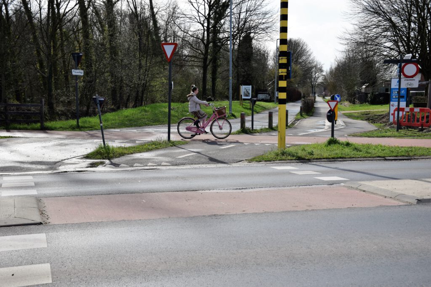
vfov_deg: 28.1
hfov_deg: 41.1
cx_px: 216
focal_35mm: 48
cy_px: 144
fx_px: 575
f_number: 6.3
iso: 100
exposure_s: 1/400
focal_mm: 32
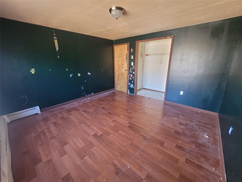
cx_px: 121
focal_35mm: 13
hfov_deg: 106.2
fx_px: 91
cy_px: 91
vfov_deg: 89.9
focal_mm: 2.2
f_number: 2.2
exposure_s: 1/60
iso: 400
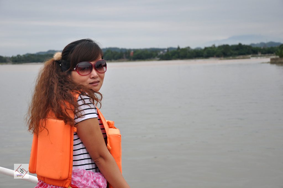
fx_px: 530
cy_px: 94
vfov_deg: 20.1
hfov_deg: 29.9
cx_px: 142
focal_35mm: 68
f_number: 5
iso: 200
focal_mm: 45
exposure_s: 1/500
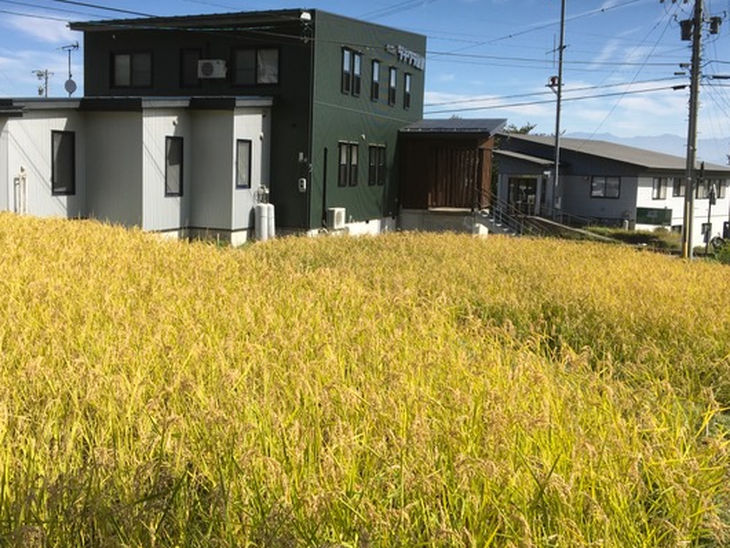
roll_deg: -2.2
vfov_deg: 40.6
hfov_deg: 52.5
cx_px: 322
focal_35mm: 35
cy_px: 234
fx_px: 738
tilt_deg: -5.7
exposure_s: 1/1148
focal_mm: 4.15
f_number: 2.2
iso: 25
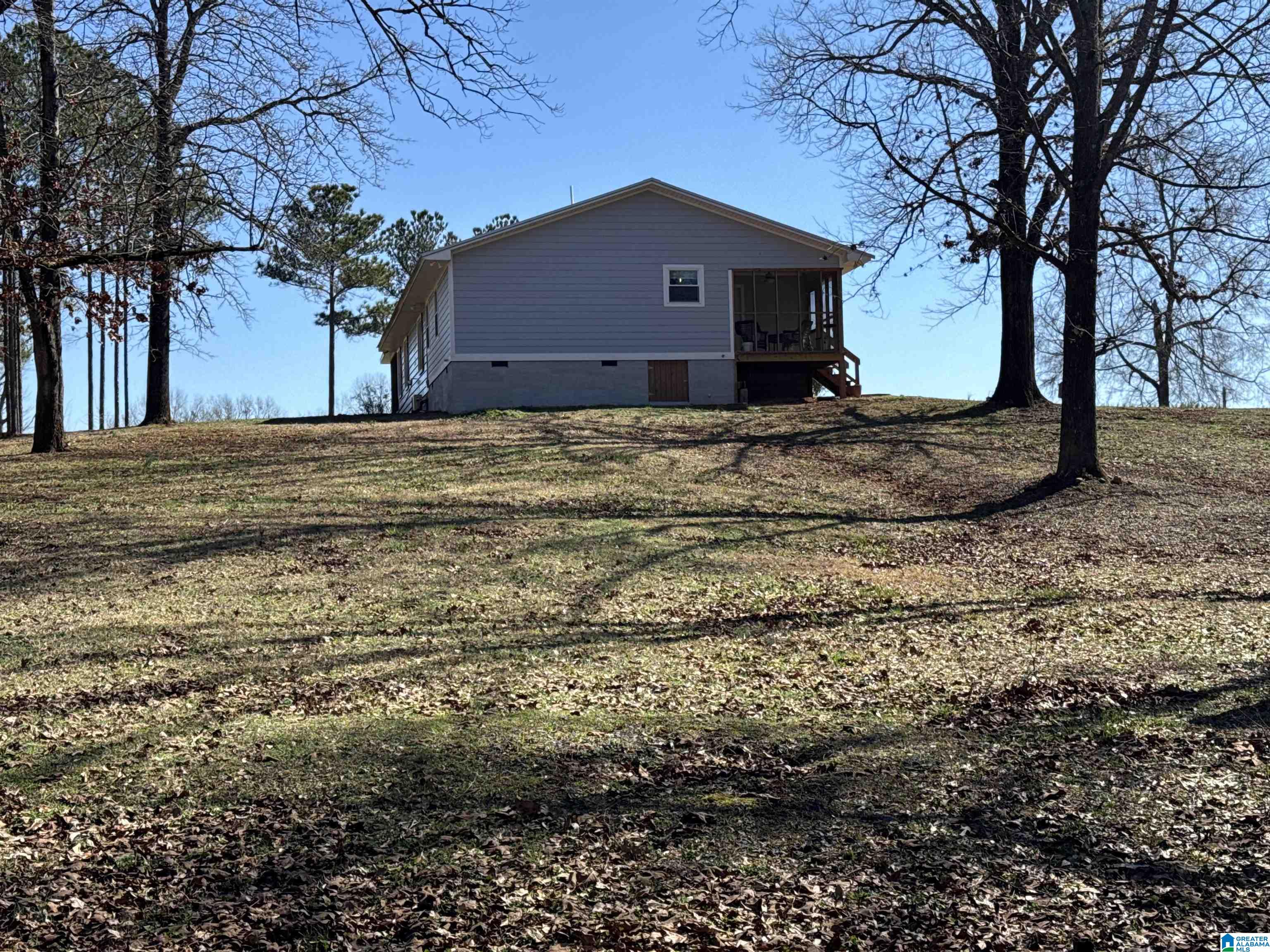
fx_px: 1761
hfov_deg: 39.7
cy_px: 476
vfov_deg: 30.3
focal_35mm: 48
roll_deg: +1.5
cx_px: 635
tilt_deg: +2.0
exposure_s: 1/3257
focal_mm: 6.76
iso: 64
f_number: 1.78
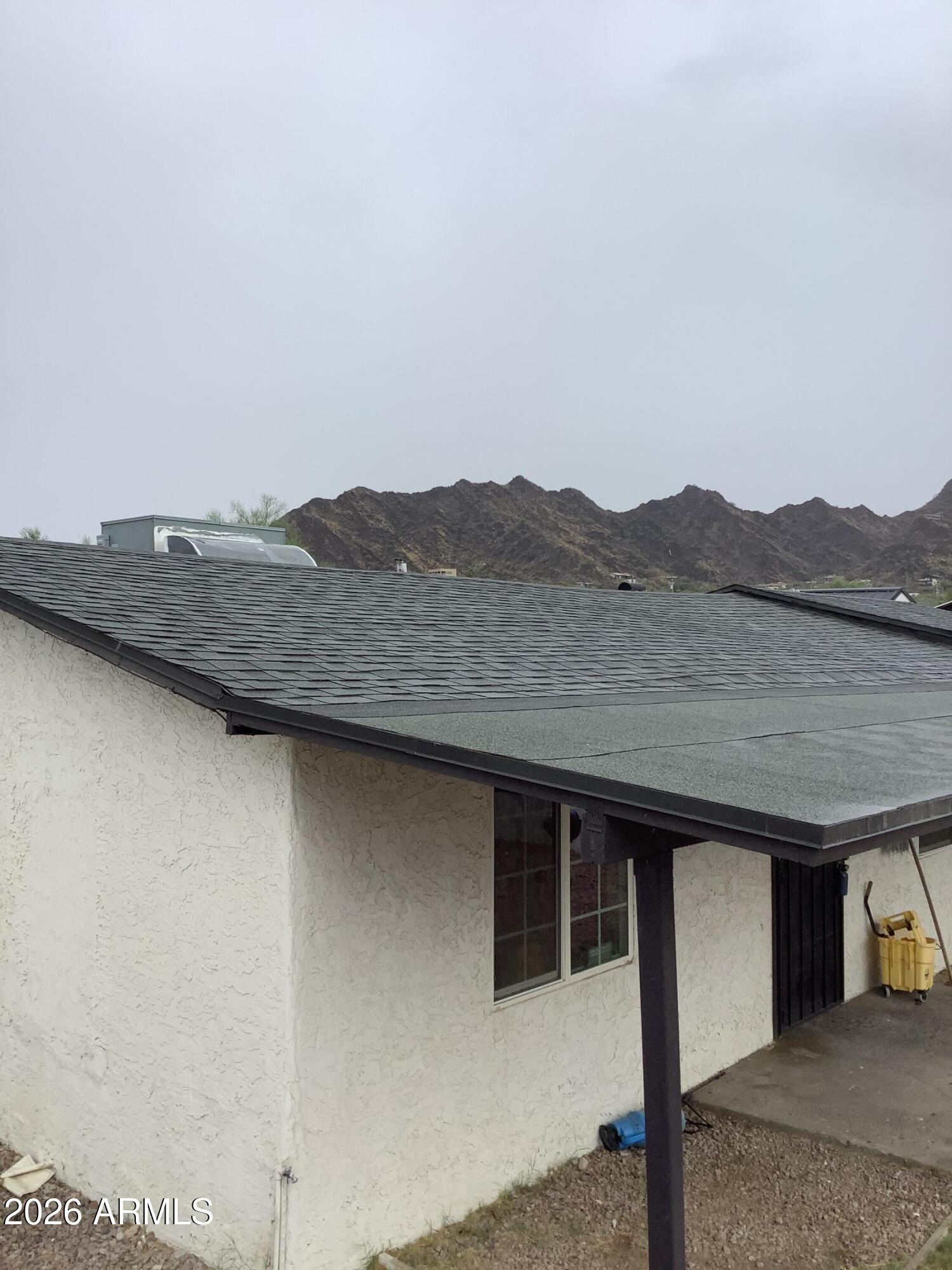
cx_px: 476
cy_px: 635
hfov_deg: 45.4
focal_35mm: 31
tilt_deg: +2.0
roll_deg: +0.5
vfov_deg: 58.4
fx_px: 1137
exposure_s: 1/867
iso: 25
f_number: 2.4
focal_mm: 3.3
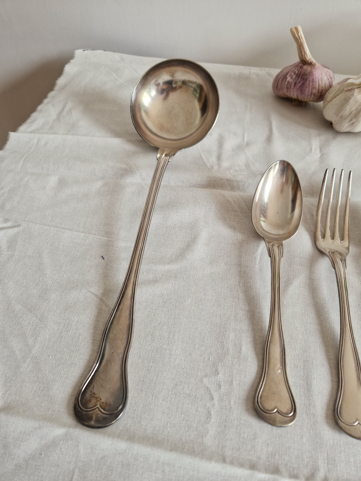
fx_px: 320
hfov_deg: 58.9
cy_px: 240
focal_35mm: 23
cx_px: 180
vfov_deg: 73.9
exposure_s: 1/100
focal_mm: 5.4
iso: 125
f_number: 1.8
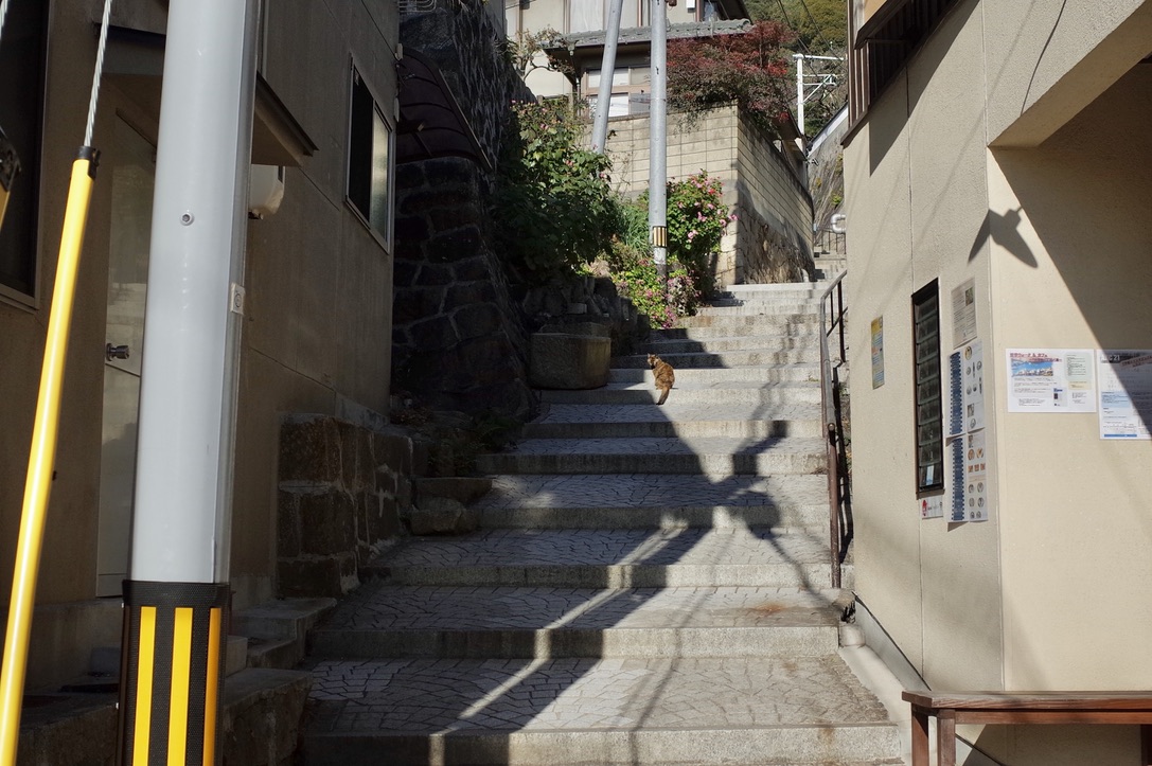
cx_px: 576
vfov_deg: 28.6
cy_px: 383
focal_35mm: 47
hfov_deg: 41.9
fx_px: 1503
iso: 100
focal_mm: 18.3
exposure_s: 1/1600
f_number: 4
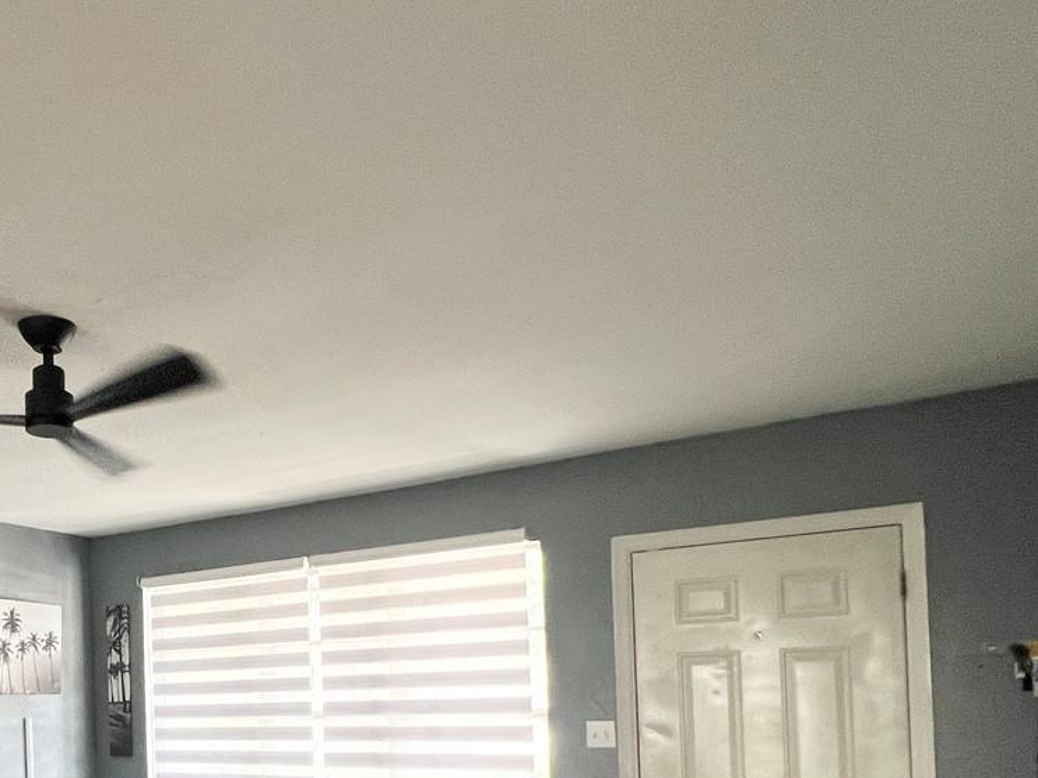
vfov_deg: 45.8
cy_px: 676
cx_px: 244
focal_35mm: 28
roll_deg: +1.8
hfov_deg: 59.6
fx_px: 839
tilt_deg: +2.2
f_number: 1.8
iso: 160
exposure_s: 1/63
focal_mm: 1.57
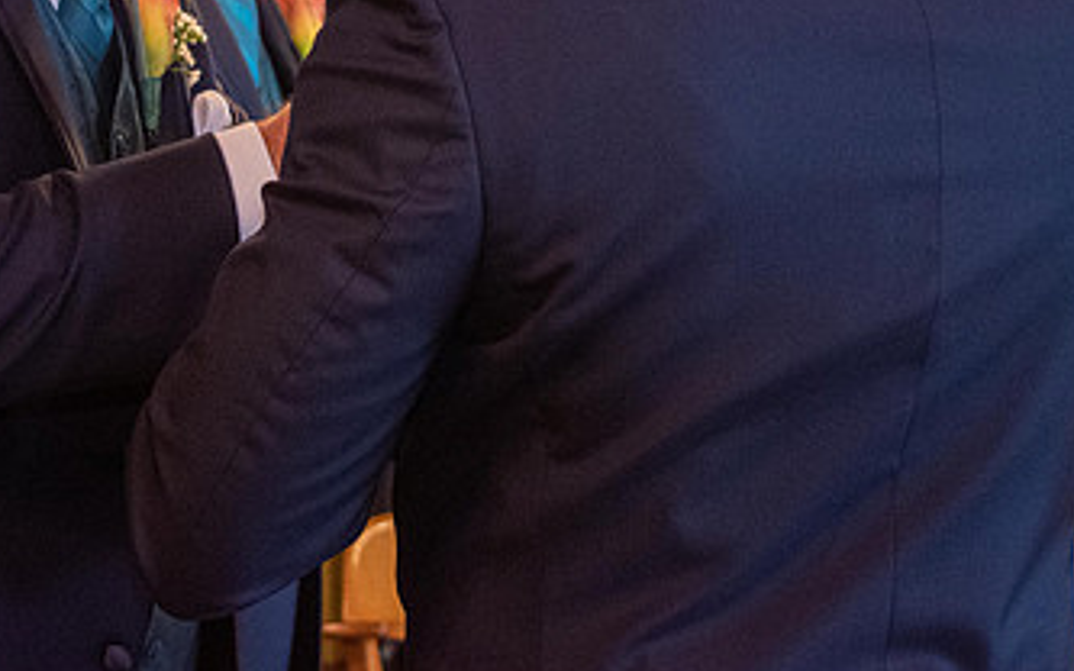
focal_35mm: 124
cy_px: -39
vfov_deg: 10.5
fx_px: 3629
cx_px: 528
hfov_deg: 16.8
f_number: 5
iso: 4500
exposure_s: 1/60
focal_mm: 40
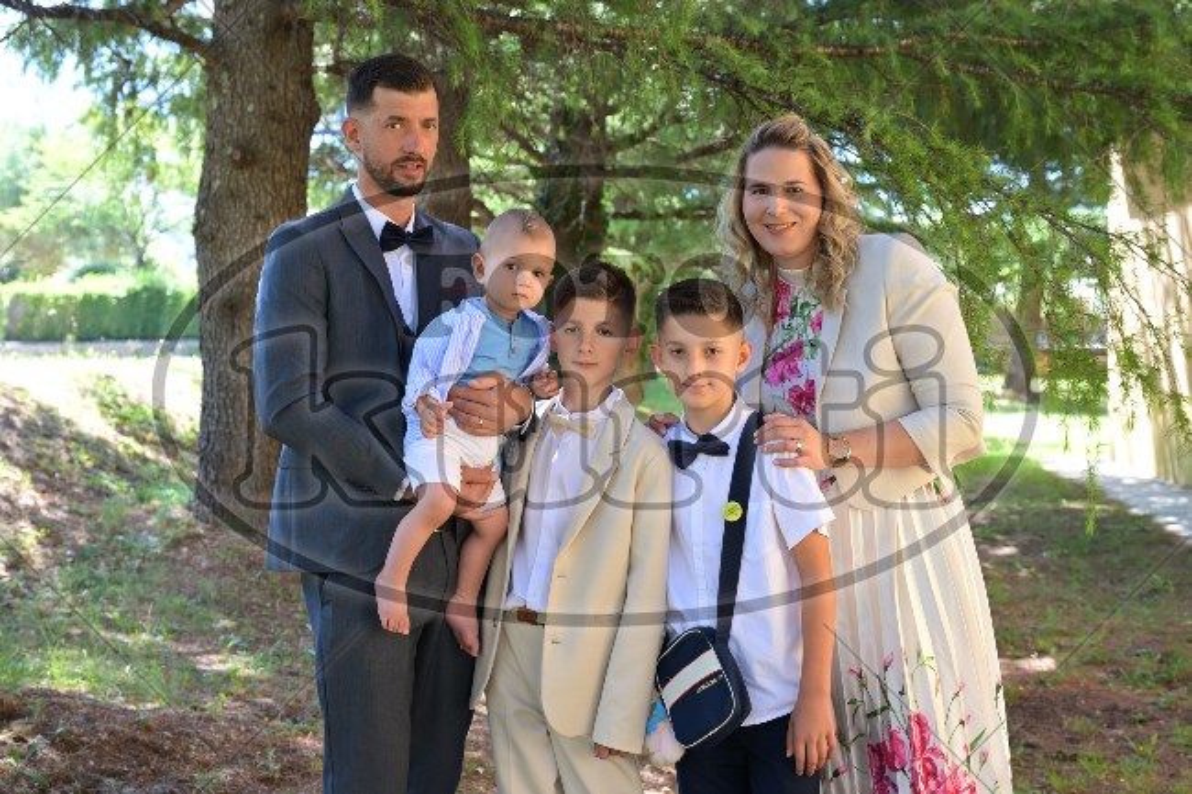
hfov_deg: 35.1
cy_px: 397
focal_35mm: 57
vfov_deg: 23.8
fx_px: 1887
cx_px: 596
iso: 640
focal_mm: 57
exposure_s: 1/160
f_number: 5.6
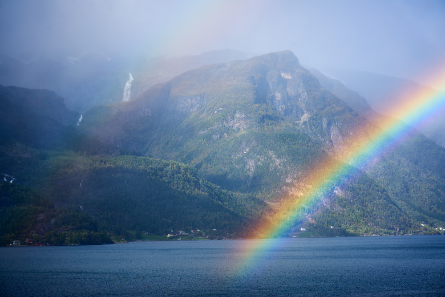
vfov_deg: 16.1
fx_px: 1051
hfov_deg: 23.9
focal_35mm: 85
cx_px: 222
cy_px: 148
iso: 100
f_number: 8
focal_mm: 85
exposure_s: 1/250
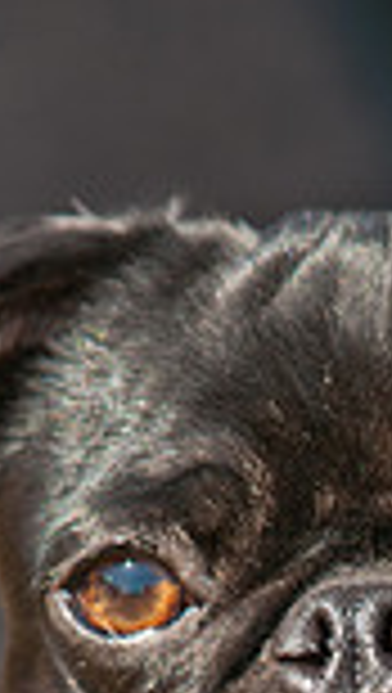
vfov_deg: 2.5
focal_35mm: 849
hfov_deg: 1.4
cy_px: 972
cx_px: 498
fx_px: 15628
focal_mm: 185
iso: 200
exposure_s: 1/200
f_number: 5.6
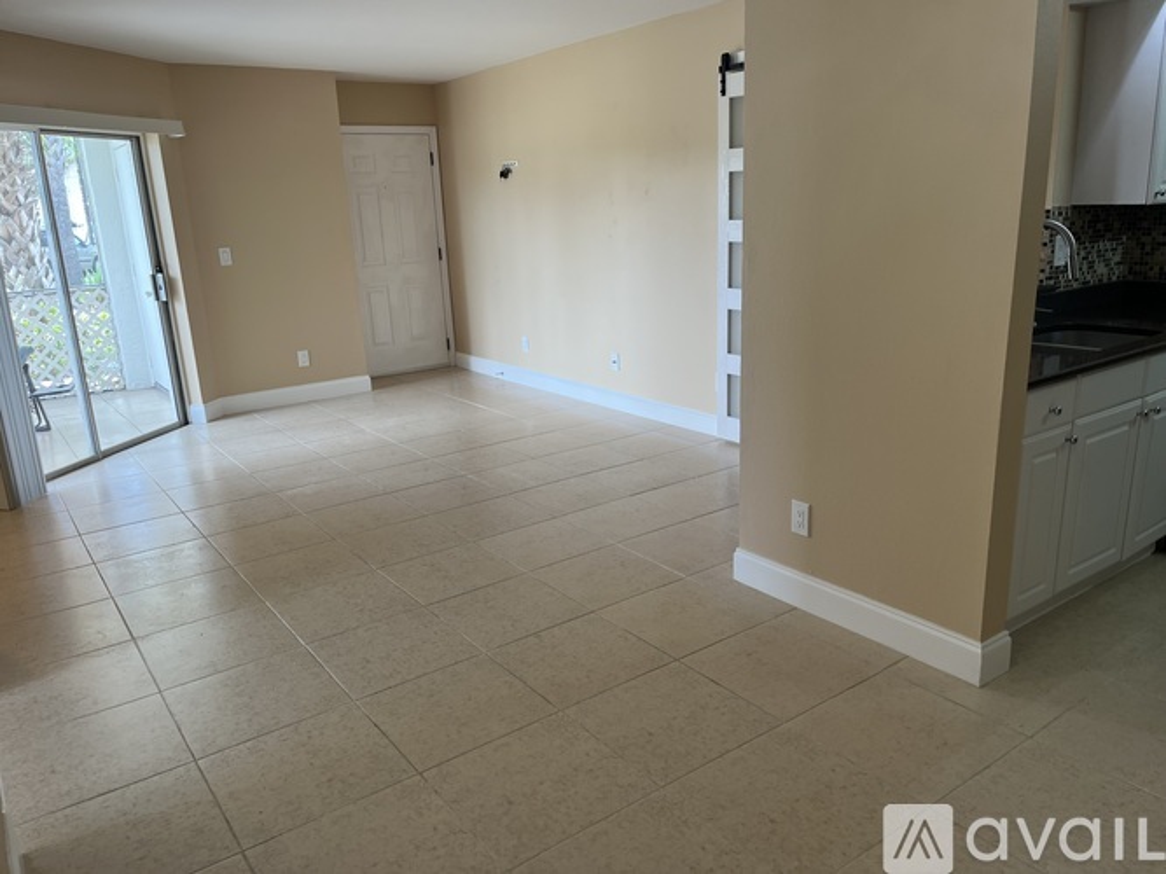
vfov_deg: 53.0
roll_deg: +2.6
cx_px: 583
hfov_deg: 67.3
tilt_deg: -16.4
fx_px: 876
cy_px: 437
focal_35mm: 26
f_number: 1.6
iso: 64
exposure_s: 1/120
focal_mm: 5.1
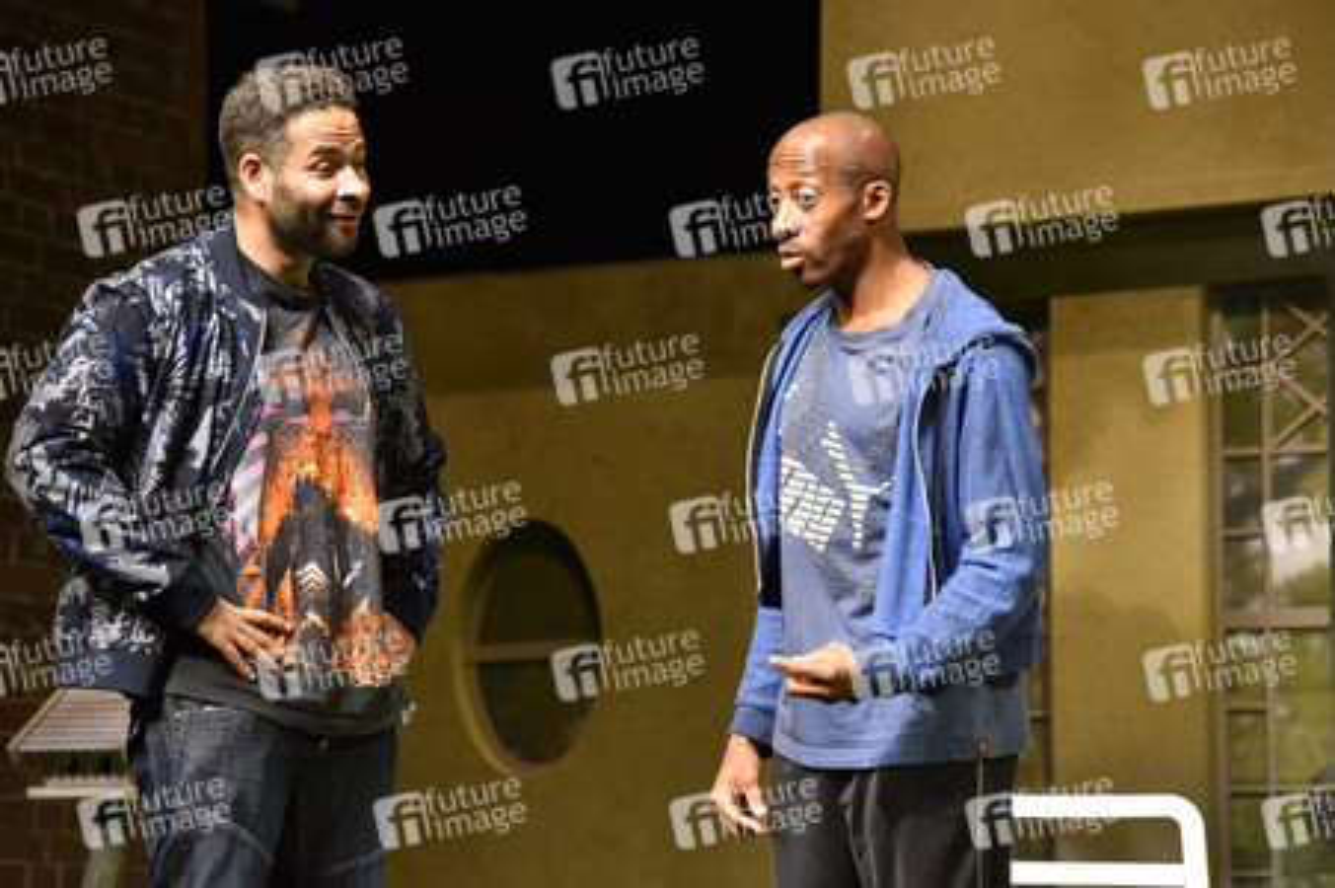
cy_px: 444
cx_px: 668
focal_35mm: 190
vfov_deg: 7.2
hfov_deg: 10.8
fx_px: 7040
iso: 1000
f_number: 6.3
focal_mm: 190
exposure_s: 1/125
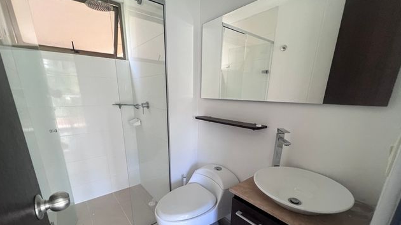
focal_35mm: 15
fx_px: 159
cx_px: 196
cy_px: 145
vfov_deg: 69.0
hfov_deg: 103.0
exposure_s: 1/99
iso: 200
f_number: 1.8
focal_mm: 1.57
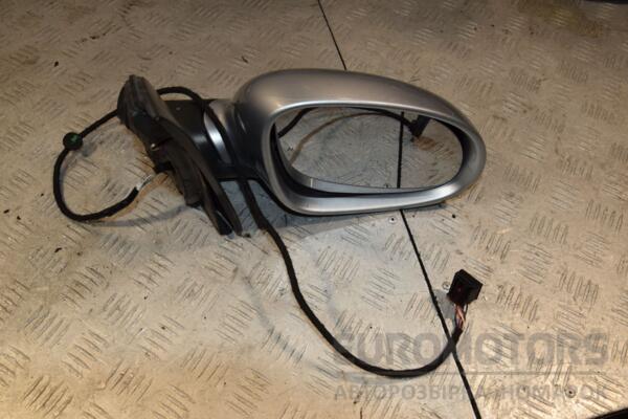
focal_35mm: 32
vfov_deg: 41.7
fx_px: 549
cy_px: 210
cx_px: 314
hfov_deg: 59.5
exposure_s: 1/200
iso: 800
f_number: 9
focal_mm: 21
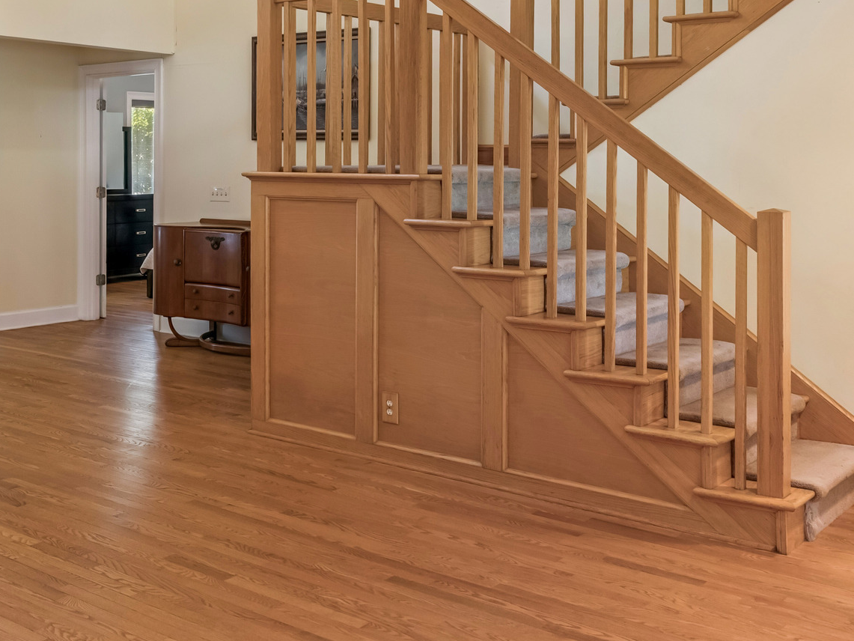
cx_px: 314
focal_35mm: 44
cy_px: 167
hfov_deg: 42.6
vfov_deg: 32.3
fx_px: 1086
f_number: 8
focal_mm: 17
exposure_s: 1/3
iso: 250
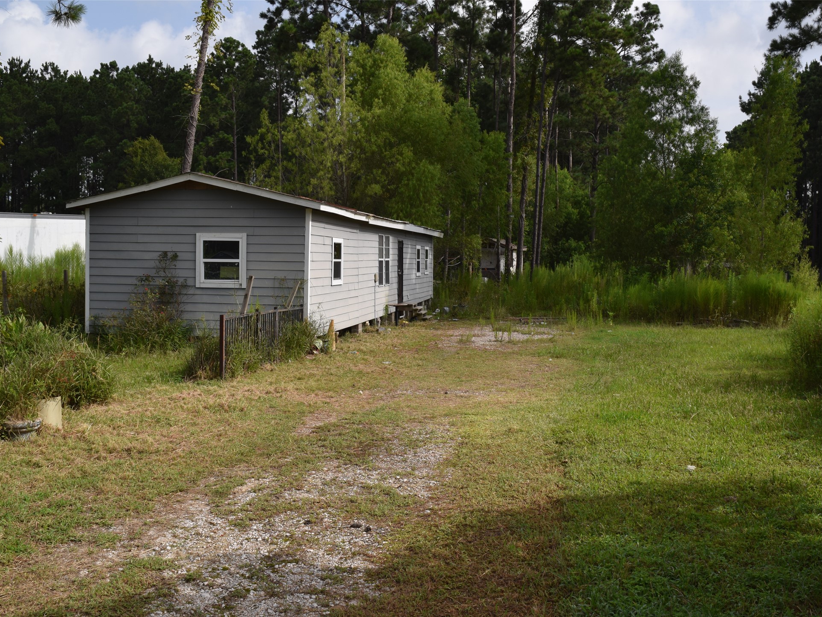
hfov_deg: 47.8
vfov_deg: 36.8
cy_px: 308
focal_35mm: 39
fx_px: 926
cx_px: 443
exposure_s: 1/320
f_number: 9
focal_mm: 24
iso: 200
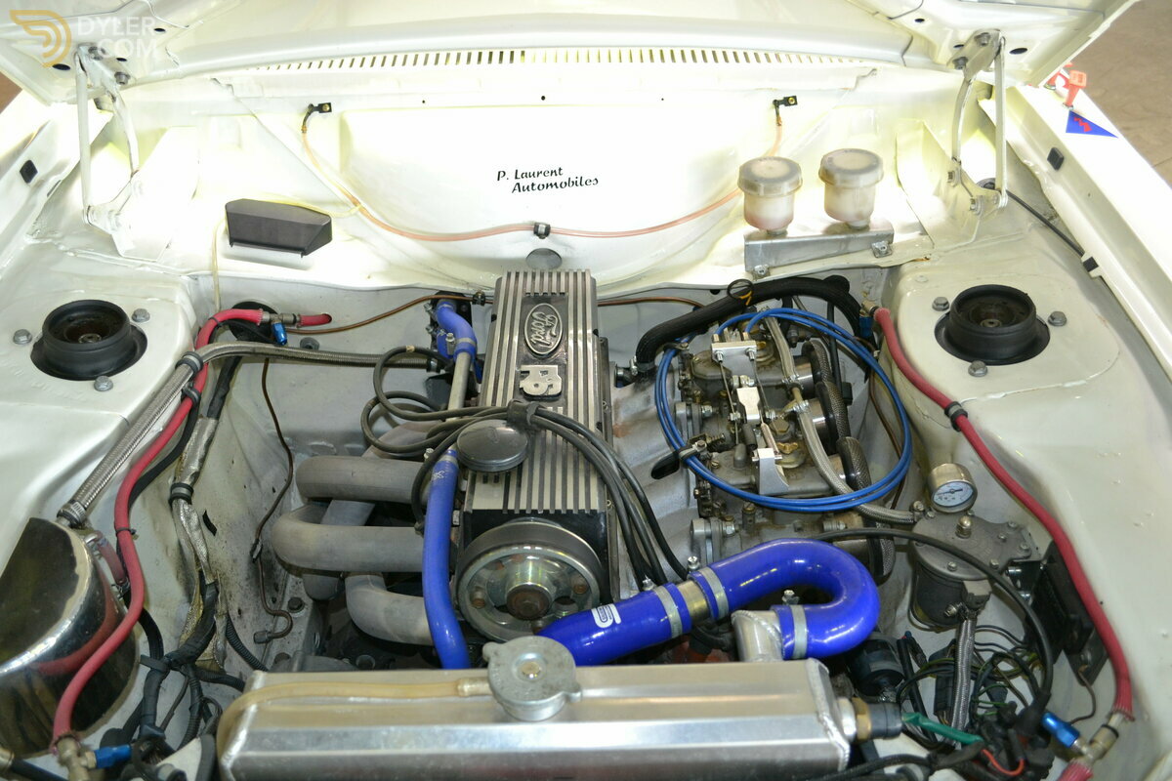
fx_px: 977
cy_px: 390
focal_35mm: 30
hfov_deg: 61.9
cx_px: 586
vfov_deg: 43.6
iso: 640
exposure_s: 1/60
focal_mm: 20
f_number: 3.8
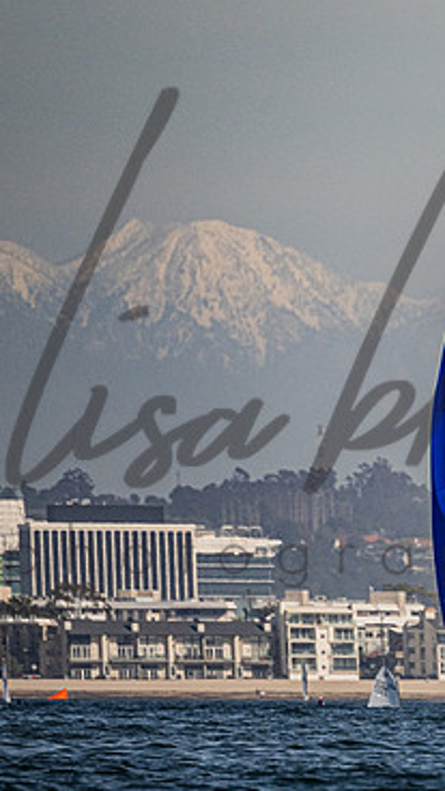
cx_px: 565
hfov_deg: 1.4
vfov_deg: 2.4
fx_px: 18649
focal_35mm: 889
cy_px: 424
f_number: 5.6
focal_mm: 400
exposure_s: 1/4000
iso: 320
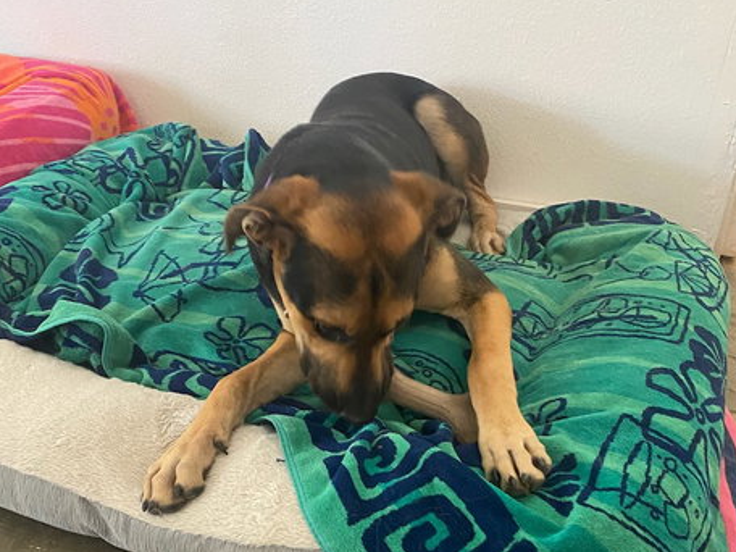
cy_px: 427
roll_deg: -2.6
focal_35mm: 38
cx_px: 378
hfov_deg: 49.0
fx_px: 808
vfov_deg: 36.7
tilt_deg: -36.0
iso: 500
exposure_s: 1/40
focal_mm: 4.25
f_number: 1.8
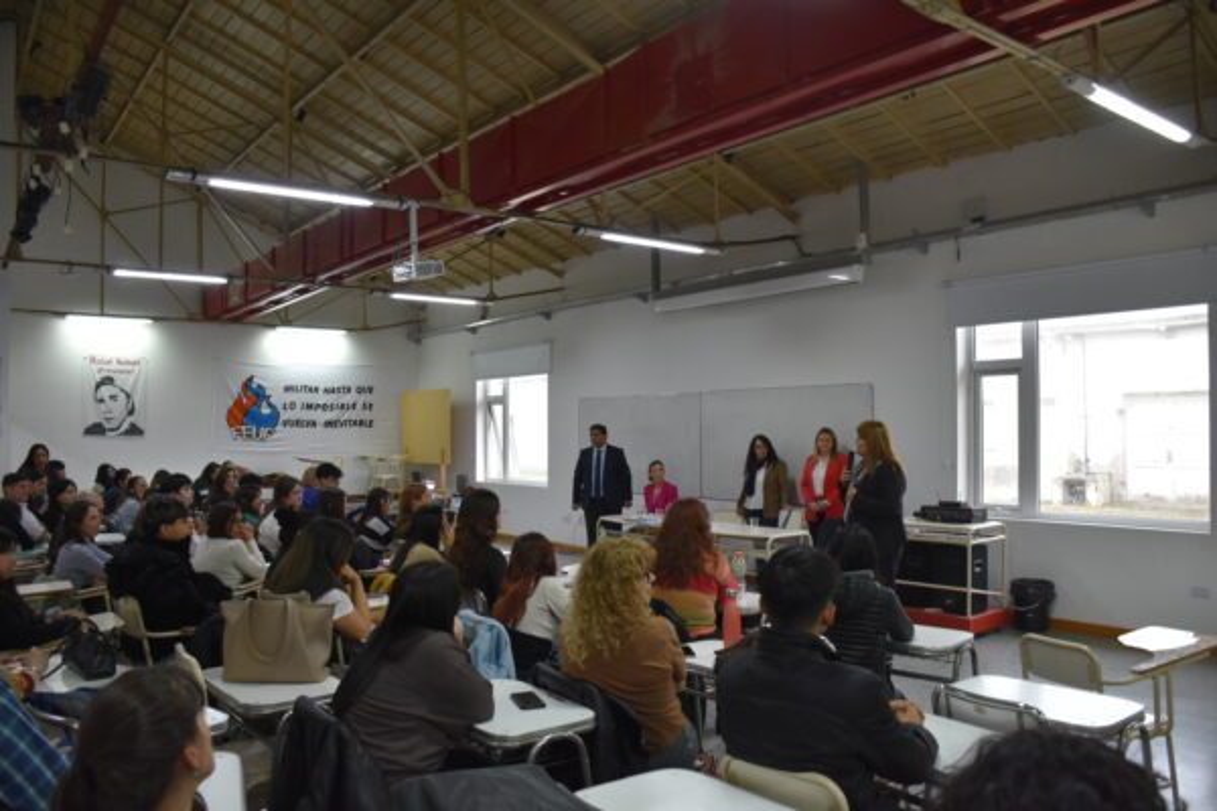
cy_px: 406
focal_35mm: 27
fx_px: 913
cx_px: 608
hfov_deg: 67.4
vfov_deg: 47.9
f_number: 4
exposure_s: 1/60
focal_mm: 18
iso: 800
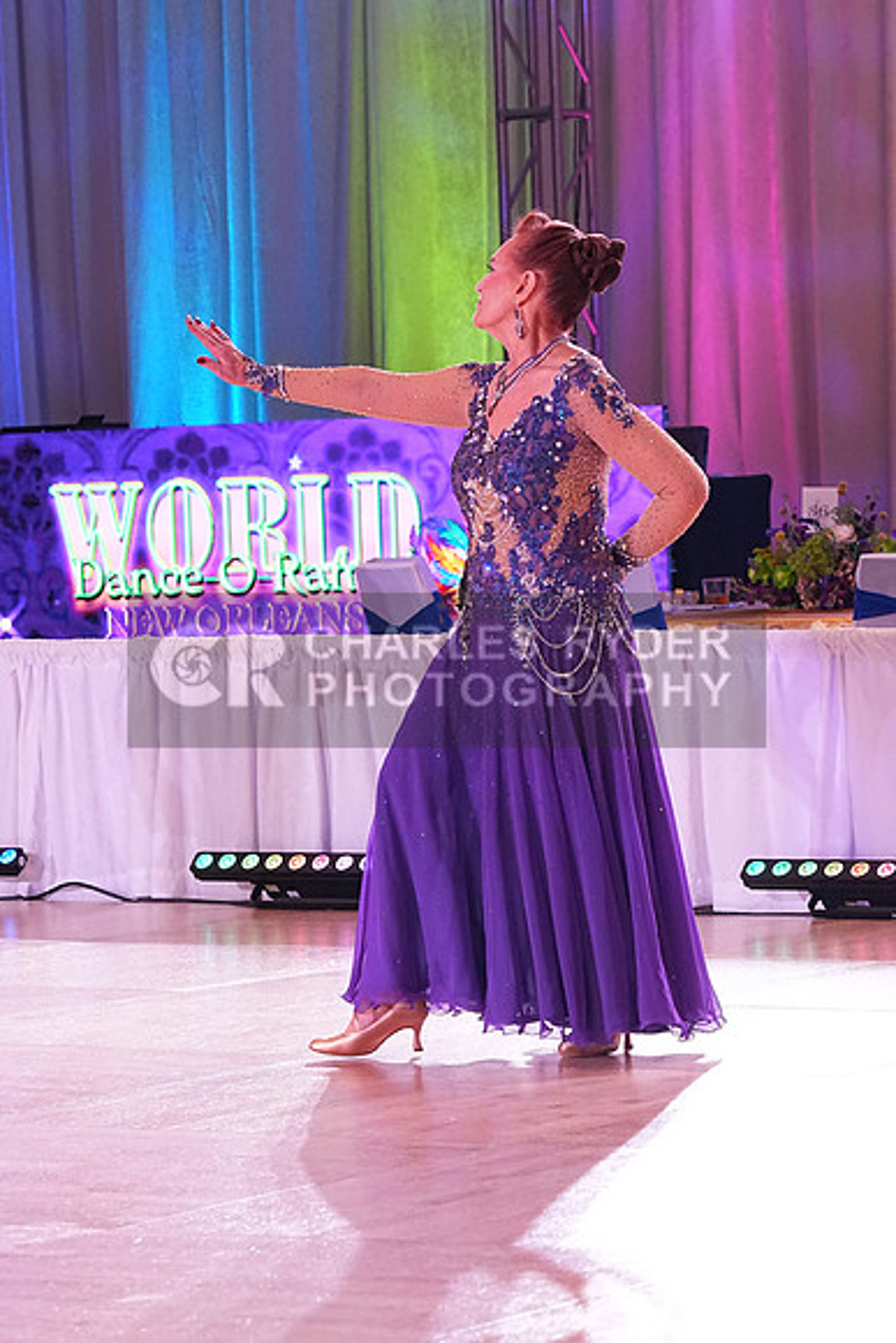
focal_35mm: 157
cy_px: 672
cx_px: 448
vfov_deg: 13.1
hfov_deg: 8.7
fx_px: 5857
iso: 3200
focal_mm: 105
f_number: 5.6
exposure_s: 1/250
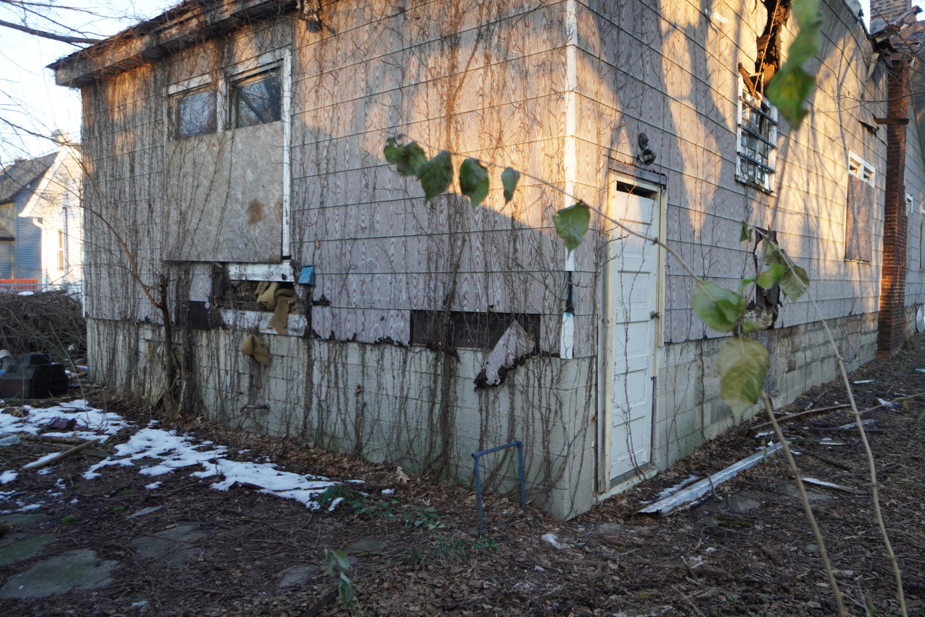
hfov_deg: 67.4
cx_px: 462
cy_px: 308
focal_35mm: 27
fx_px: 694
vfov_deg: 47.9
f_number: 4
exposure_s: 1/60
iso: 200
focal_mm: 18
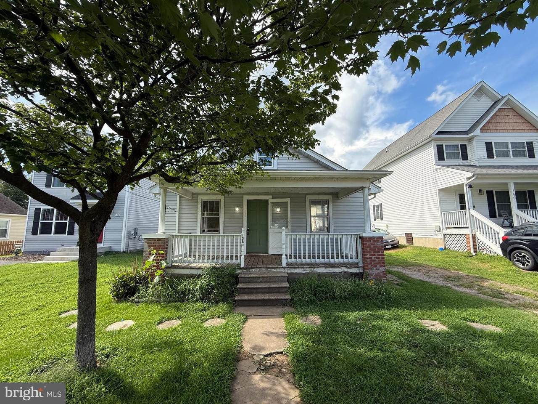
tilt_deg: +7.1
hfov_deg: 102.1
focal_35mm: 14
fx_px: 218
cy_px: 202
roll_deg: -0.1
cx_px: 269
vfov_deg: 85.7
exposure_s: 1/658
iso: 64
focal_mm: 2.22
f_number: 2.2
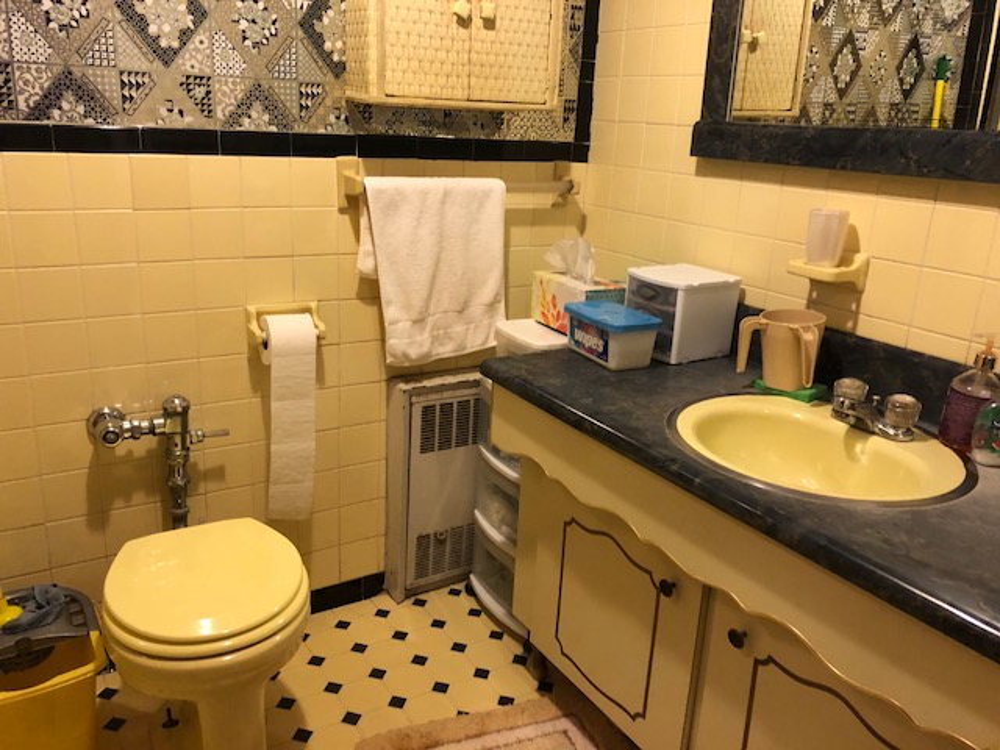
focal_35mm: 28
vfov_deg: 49.7
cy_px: 375
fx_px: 809
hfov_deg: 63.4
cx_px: 500
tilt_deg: -17.2
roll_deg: -2.8
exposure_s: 1/15
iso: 80
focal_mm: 3.99
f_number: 1.8
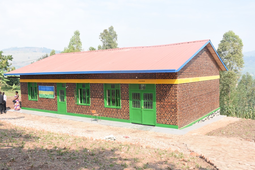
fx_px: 244
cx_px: 128
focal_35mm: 34
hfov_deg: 55.1
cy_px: 85
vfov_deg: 38.4
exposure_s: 1/1000
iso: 800
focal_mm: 23
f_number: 7.1
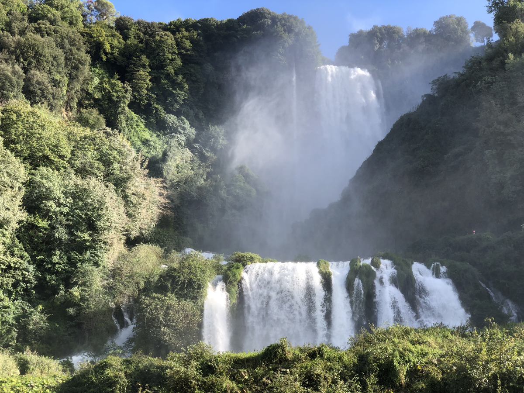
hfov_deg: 36.8
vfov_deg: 28.0
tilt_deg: +16.4
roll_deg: +0.7
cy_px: 196
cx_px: 262
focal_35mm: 52
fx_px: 787
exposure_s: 1/298
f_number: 2.4
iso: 16
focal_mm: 6
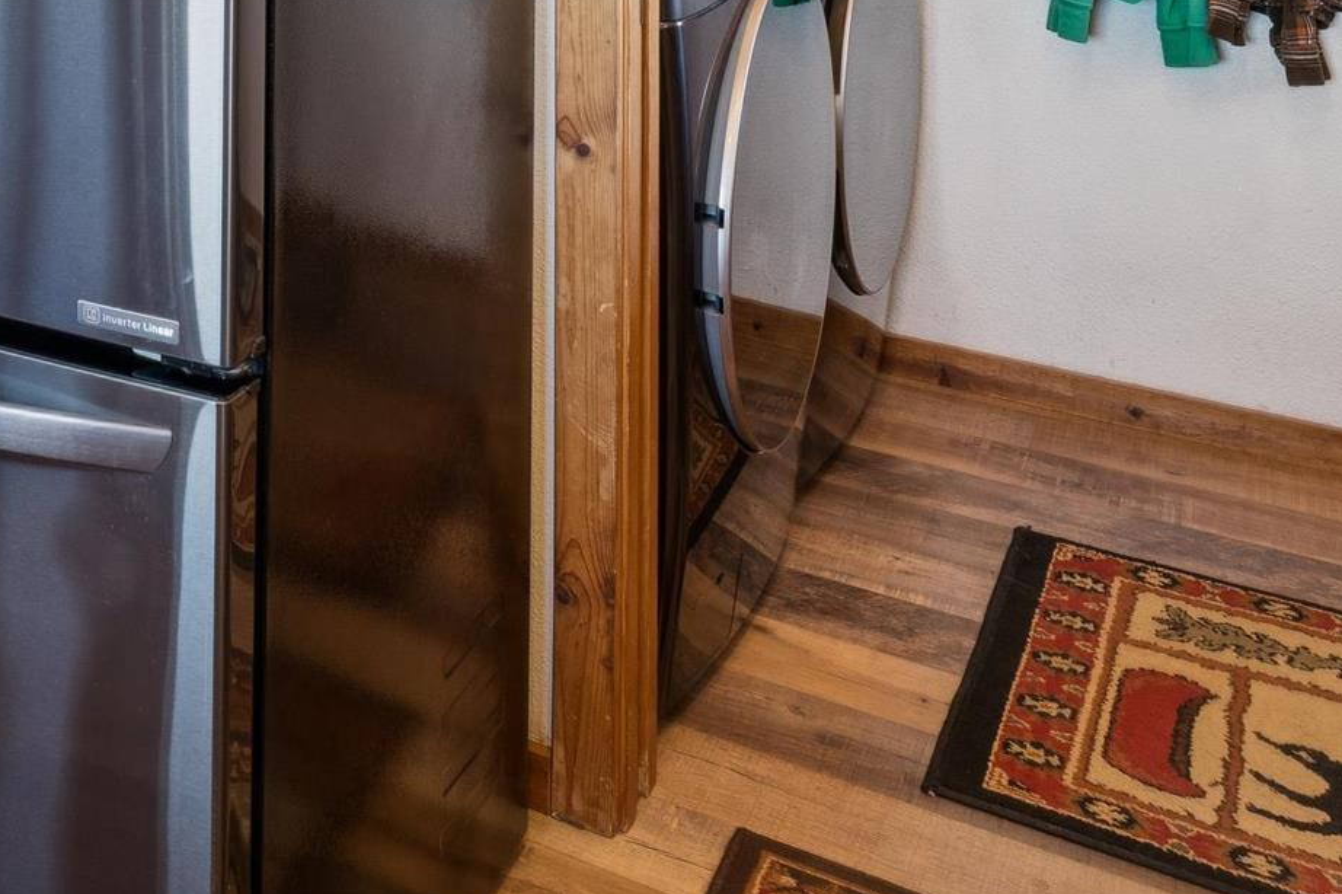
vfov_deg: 22.3
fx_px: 1913
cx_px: -387
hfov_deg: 30.7
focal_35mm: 51
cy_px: -392
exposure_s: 1/4
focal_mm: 15.4
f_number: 13
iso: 400
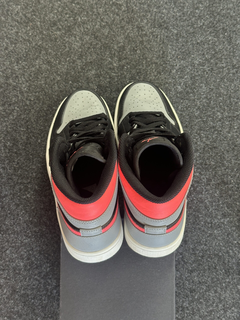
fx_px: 444
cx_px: 120
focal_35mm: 48
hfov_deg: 30.3
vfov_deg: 39.7
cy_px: 160
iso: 200
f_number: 1.78
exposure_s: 1/33
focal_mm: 6.86
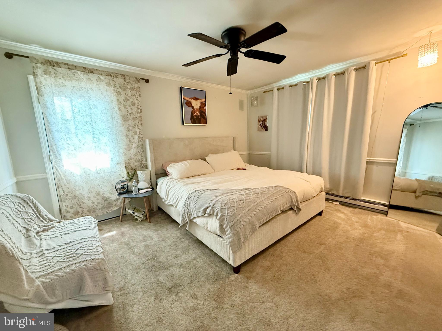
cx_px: 221
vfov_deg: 85.7
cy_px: 166
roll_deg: +1.9
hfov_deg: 102.1
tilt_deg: -9.5
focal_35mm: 14
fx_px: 179
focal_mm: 2.22
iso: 500
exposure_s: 1/60
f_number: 2.2
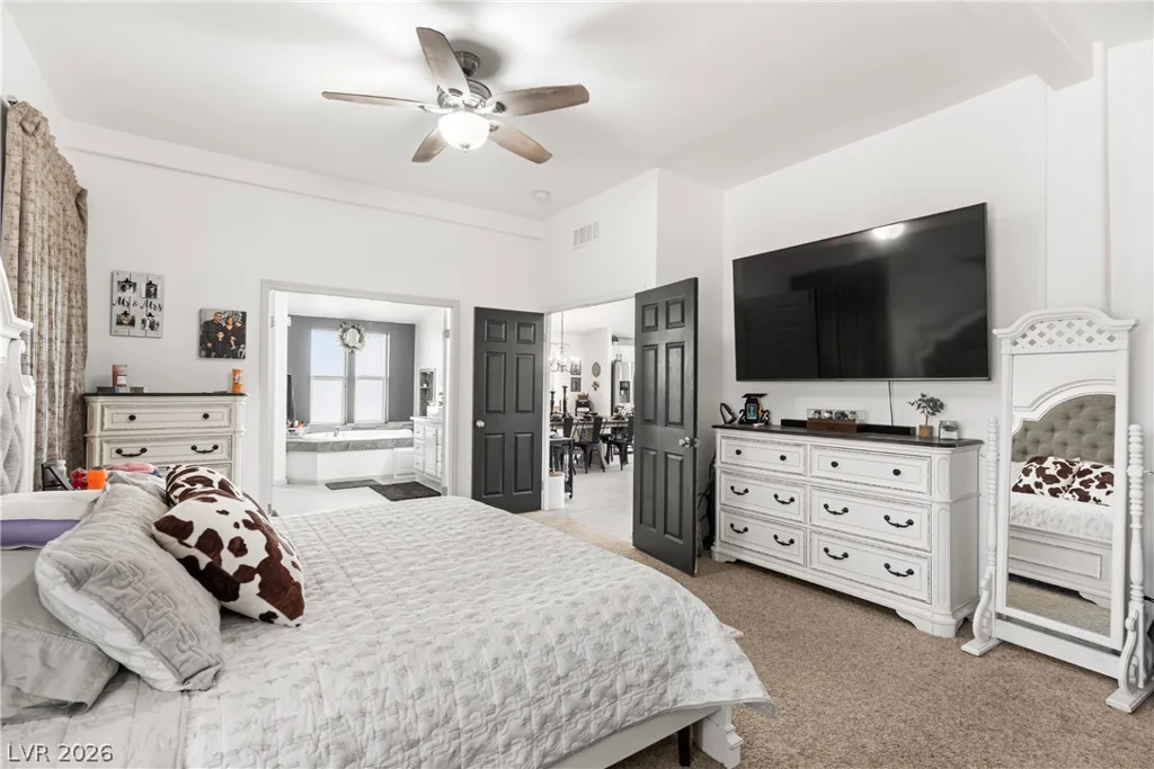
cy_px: 384
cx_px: 577
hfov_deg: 93.3
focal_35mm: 17
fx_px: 545
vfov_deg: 70.5
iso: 400
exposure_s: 1/2
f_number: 8
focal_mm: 17
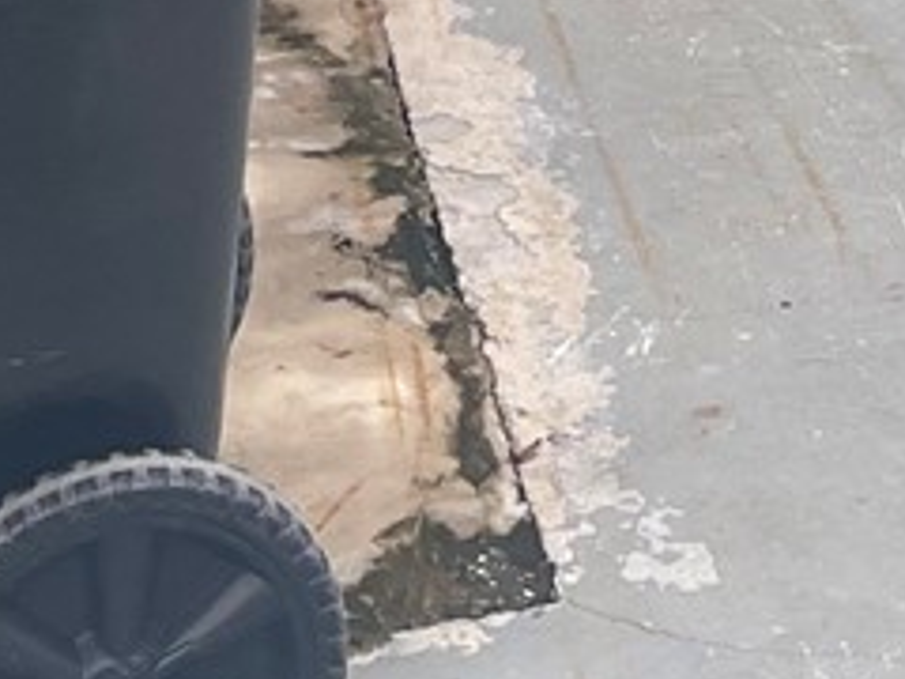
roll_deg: -3.6
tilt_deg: -3.4
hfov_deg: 11.2
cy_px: -1501
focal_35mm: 167
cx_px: 1486
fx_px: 4366
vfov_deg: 7.6
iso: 32
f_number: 1.6
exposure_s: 1/197
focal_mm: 5.1
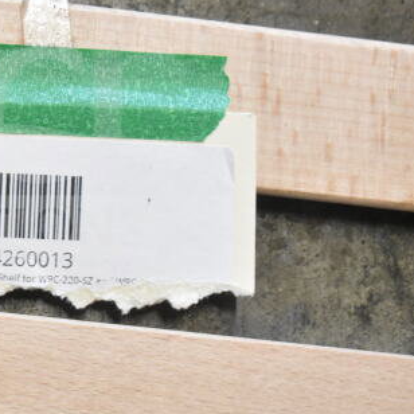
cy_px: 153
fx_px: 1879
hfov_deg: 12.4
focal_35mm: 139
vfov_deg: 12.6
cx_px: 5
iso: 5000
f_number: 5.6
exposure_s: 1/100
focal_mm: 55
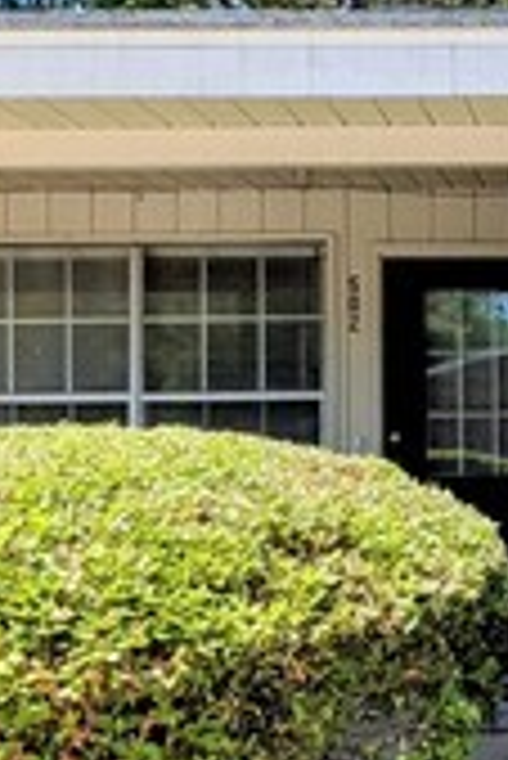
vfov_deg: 29.2
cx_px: 665
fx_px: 1457
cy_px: 452
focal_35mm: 69
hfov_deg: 18.4
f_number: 2.2
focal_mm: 1.83
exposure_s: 1/1458
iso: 50
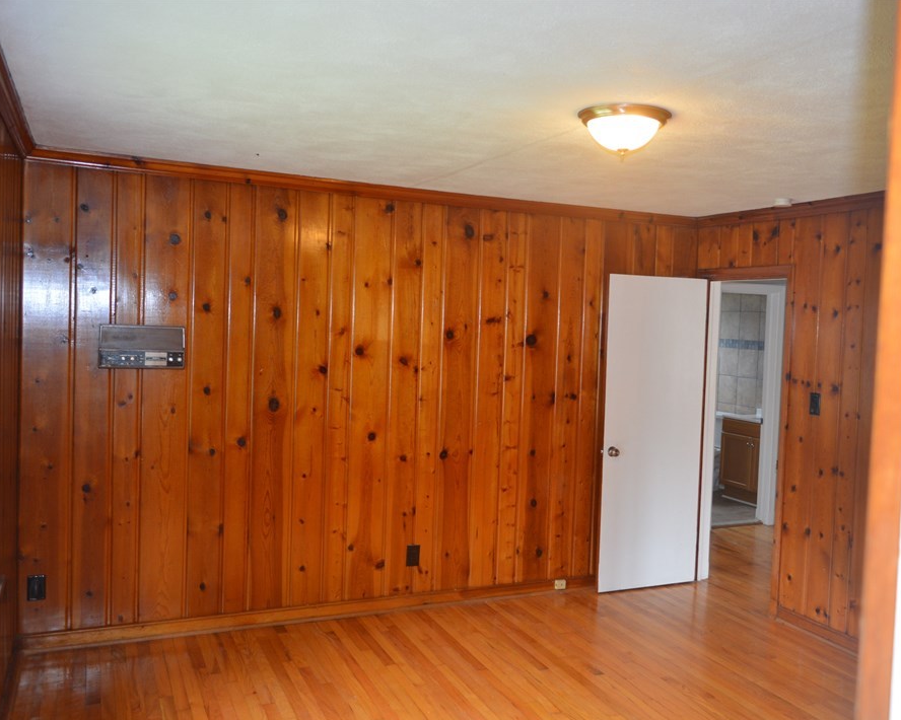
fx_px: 826
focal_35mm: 31
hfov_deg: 56.9
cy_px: 364
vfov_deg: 47.1
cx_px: 519
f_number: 3.5
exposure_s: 1/60
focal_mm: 18
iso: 400
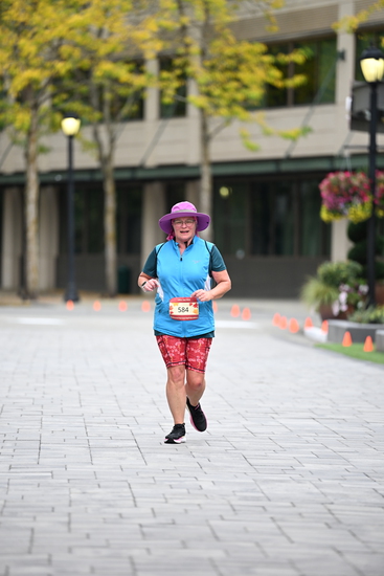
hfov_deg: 6.9
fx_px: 3198
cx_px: 192
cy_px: 288
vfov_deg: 10.3
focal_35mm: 200
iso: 640
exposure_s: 1/1600
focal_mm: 200
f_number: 2.8
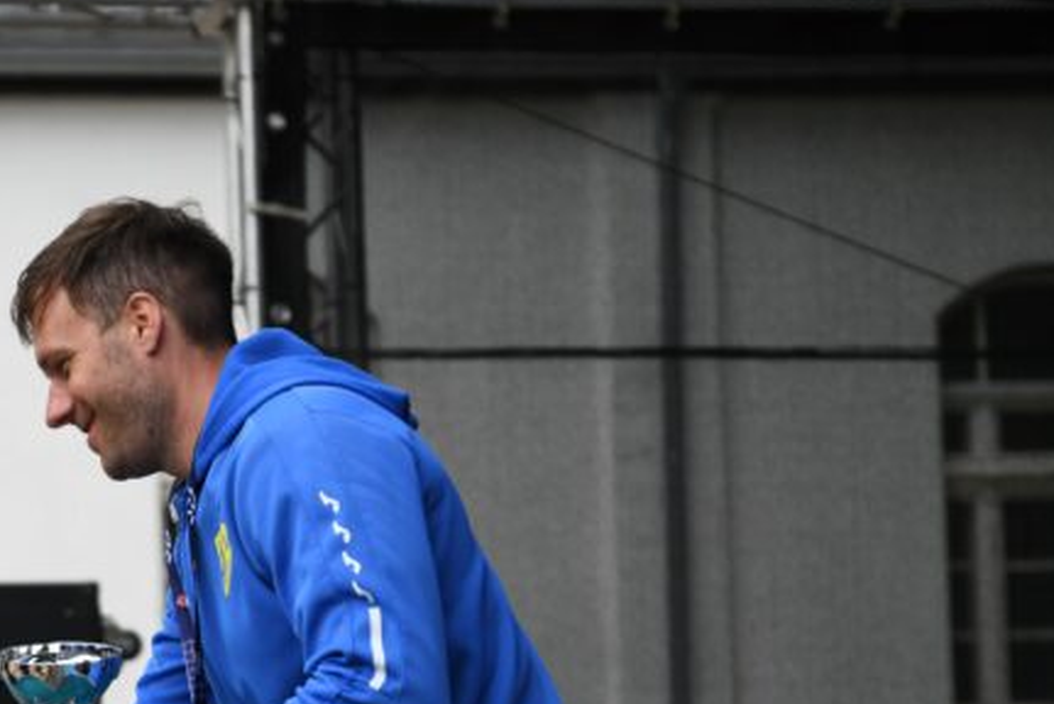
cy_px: 593
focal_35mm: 133
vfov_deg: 10.3
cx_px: 29
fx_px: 3896
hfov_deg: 15.2
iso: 250
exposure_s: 1/1600
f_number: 2.8
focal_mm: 56
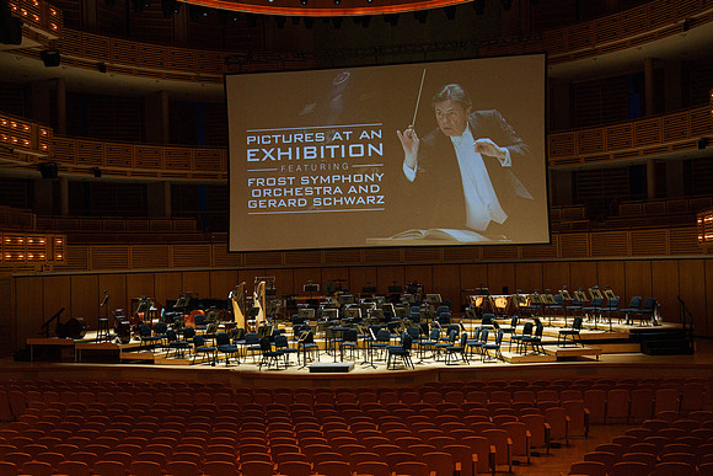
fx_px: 932
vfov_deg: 28.6
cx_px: 356
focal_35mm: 47
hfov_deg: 41.9
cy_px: 238
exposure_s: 1/200
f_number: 7.1
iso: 3200
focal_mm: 46
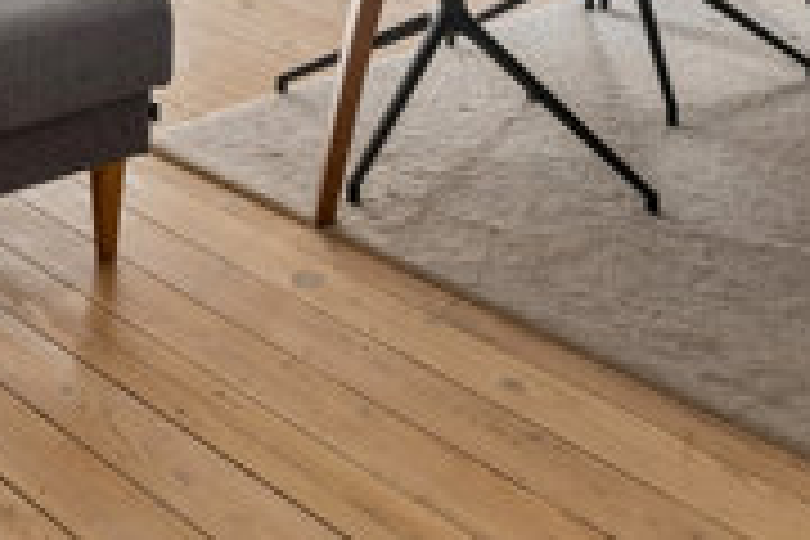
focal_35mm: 71
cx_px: -243
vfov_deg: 15.8
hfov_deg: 24.7
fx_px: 1597
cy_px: -488
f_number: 10
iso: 160
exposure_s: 1/30
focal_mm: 16
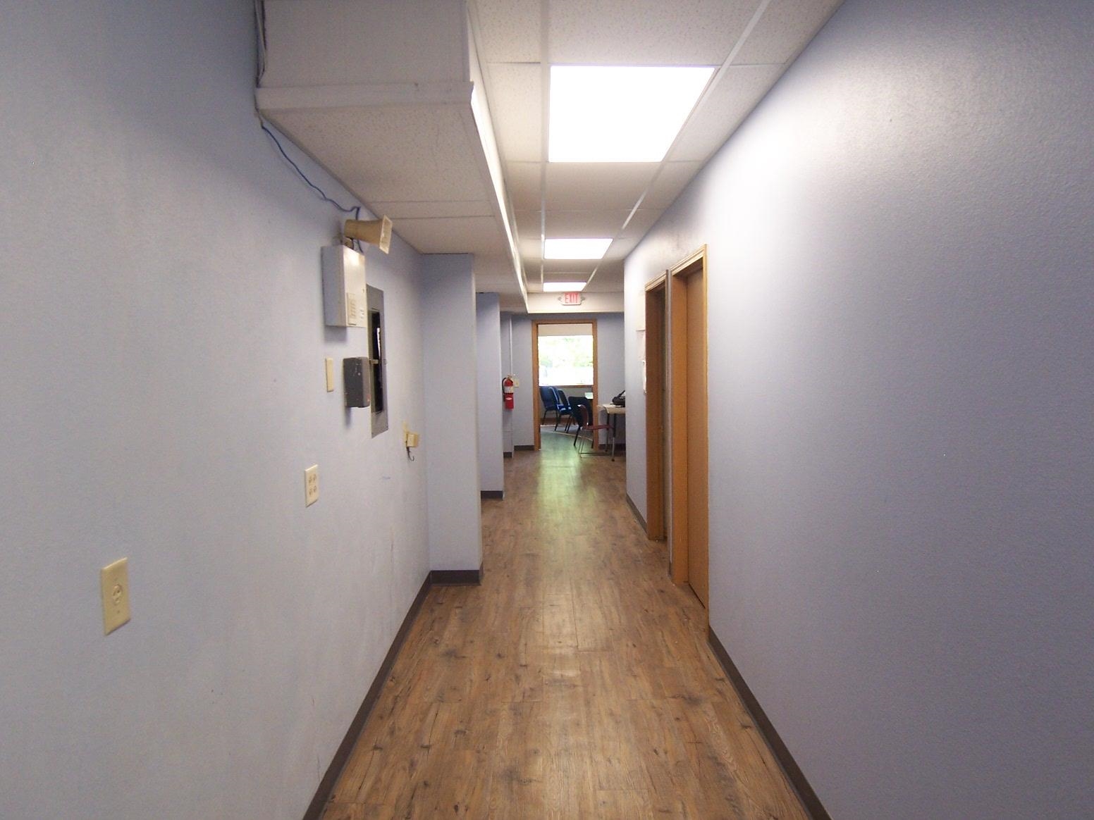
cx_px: 547
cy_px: 410
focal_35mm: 23
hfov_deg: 73.9
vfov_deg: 58.9
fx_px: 727
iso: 100
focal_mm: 3.8
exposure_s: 1/30
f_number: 2.8
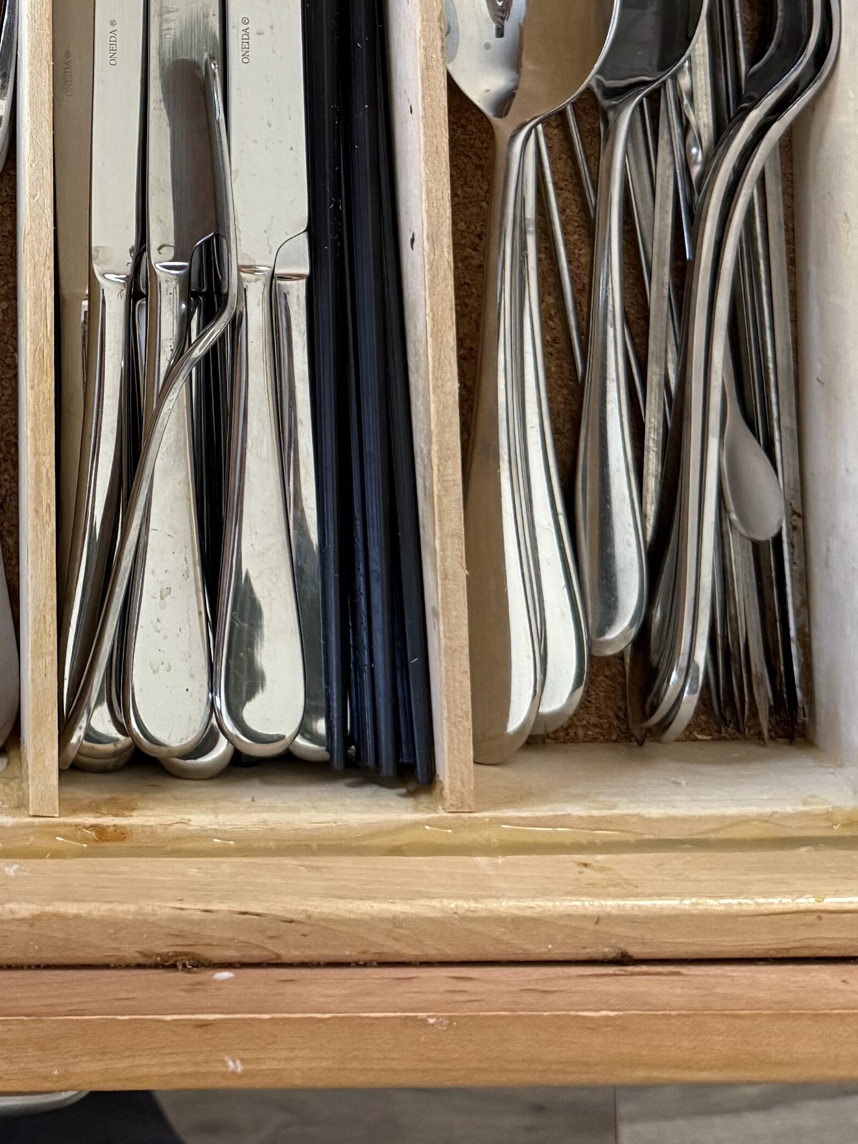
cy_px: -39
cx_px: -60
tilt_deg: -85.5
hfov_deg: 21.5
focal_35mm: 65
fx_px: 2148
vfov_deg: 27.8
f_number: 1.78
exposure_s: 1/60
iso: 400
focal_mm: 6.76
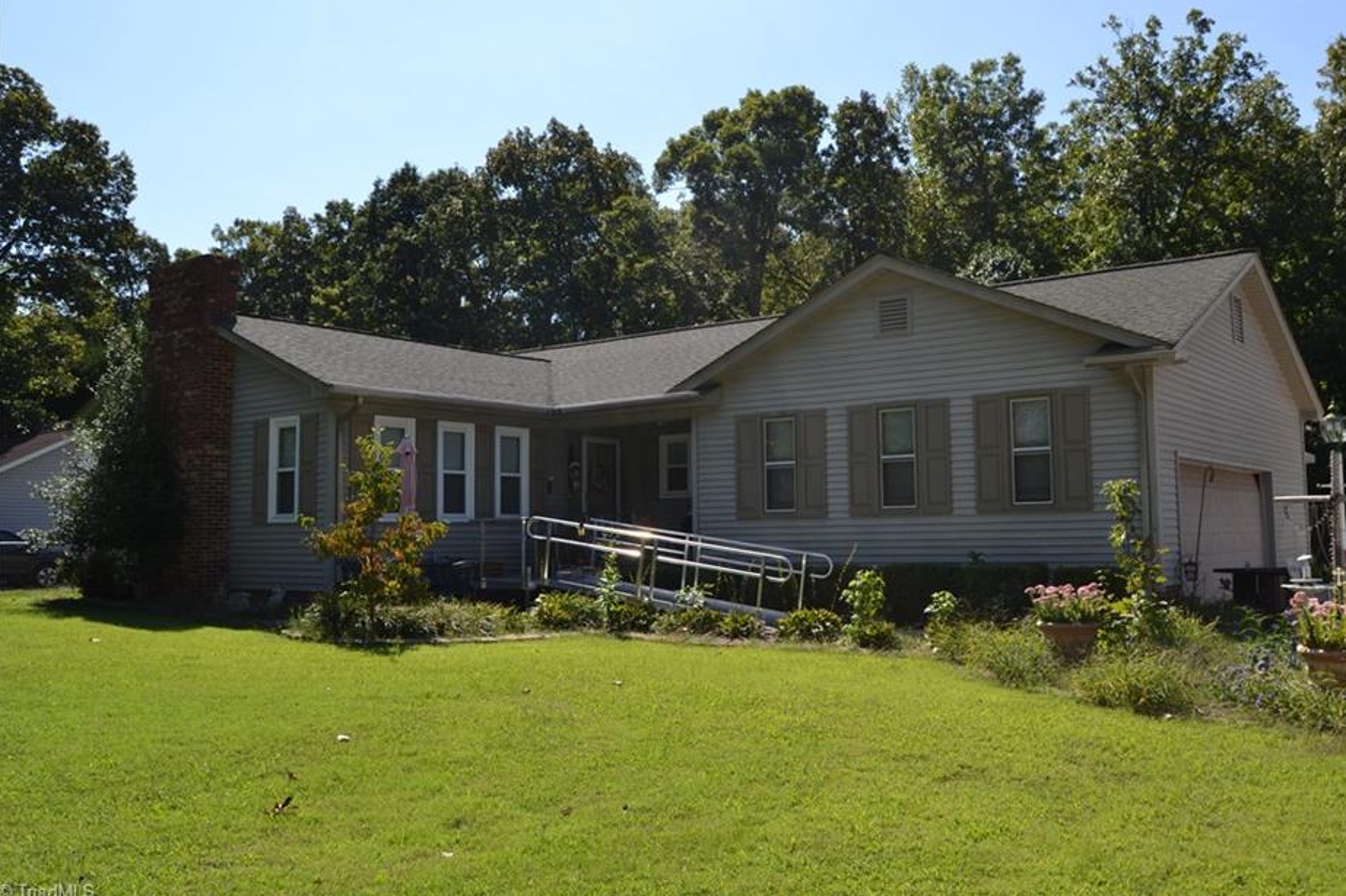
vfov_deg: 43.5
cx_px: 743
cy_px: 407
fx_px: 1121
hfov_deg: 61.8
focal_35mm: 30
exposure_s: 1/200
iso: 100
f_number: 9
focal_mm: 18
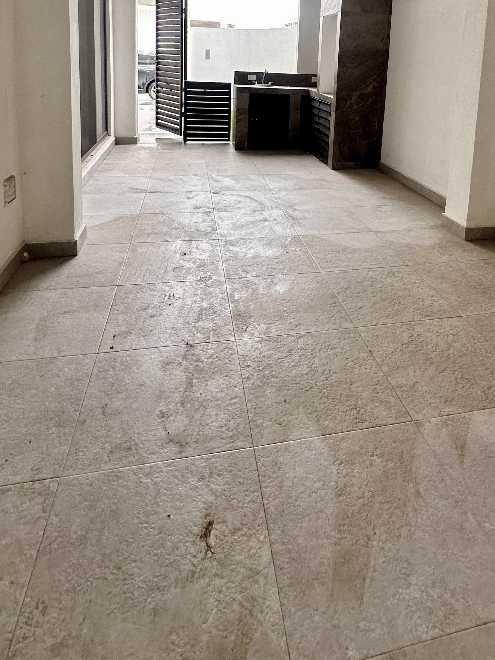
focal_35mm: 24
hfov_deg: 56.3
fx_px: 458
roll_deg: -3.8
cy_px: 120
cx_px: 300
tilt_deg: -7.2
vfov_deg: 64.4
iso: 80
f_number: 2.2
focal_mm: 2.22
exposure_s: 1/99
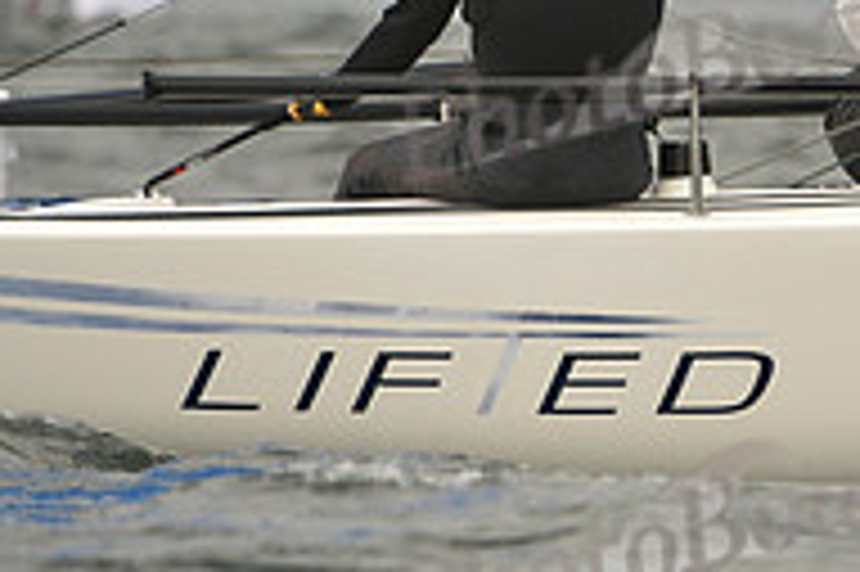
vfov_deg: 1.1
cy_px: 236
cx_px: 1265
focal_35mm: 1215
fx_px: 28999
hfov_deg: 1.7
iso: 320
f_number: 7.1
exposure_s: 1/1250
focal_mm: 400
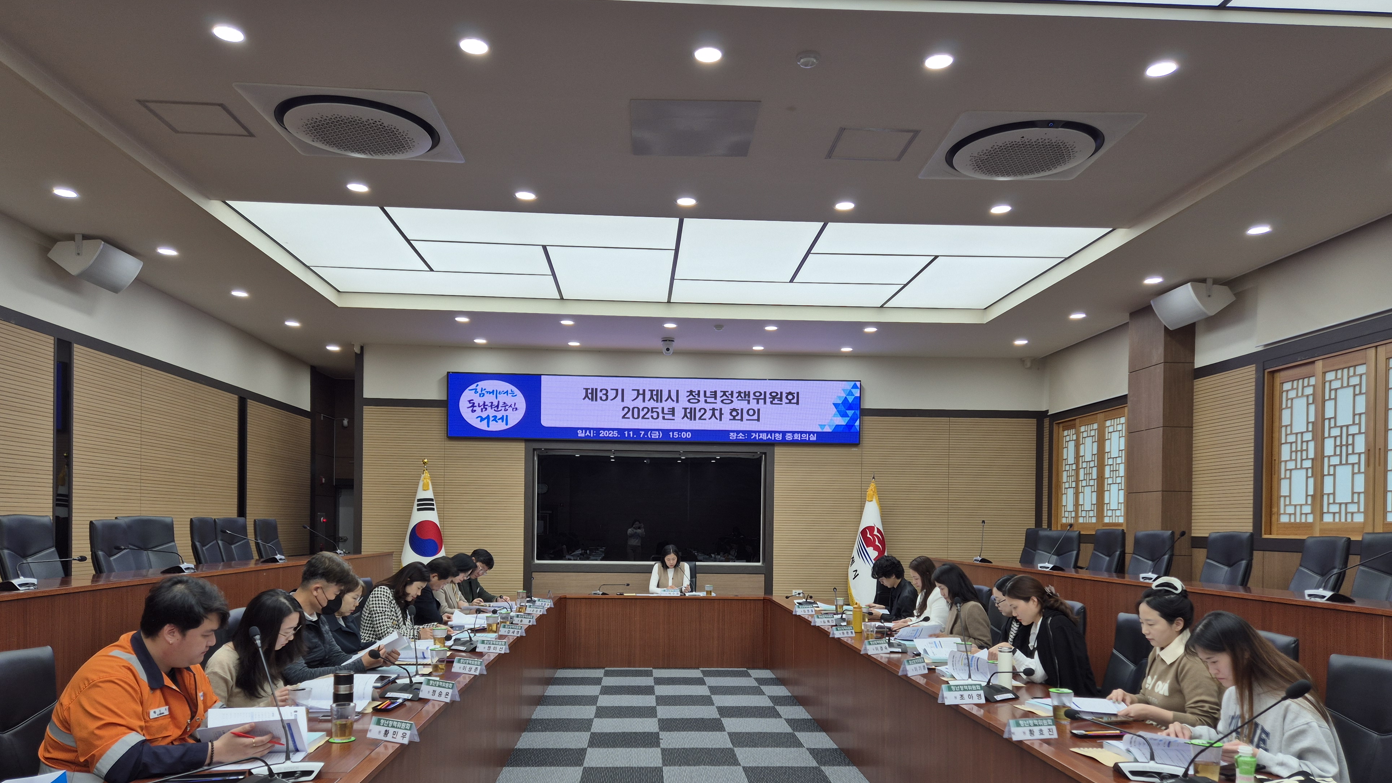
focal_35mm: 26
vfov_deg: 43.9
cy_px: 505
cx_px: 688
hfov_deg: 71.9
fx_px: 960
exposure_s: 1/120
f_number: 1.8
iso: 25
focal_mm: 5.4
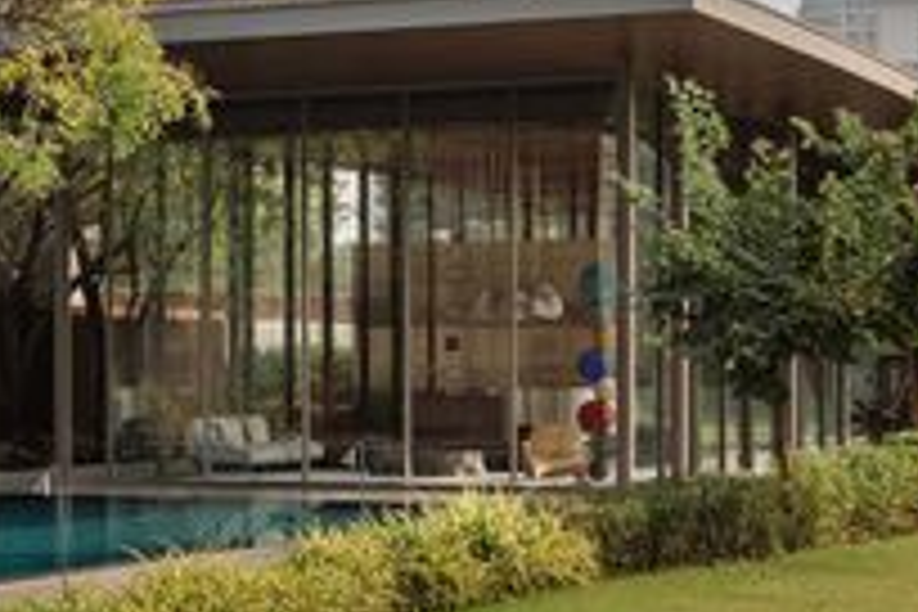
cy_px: 56
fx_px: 2754
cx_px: 176
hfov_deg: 18.7
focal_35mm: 108
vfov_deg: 12.6
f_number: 10
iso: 100
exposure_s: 1/30
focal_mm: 50
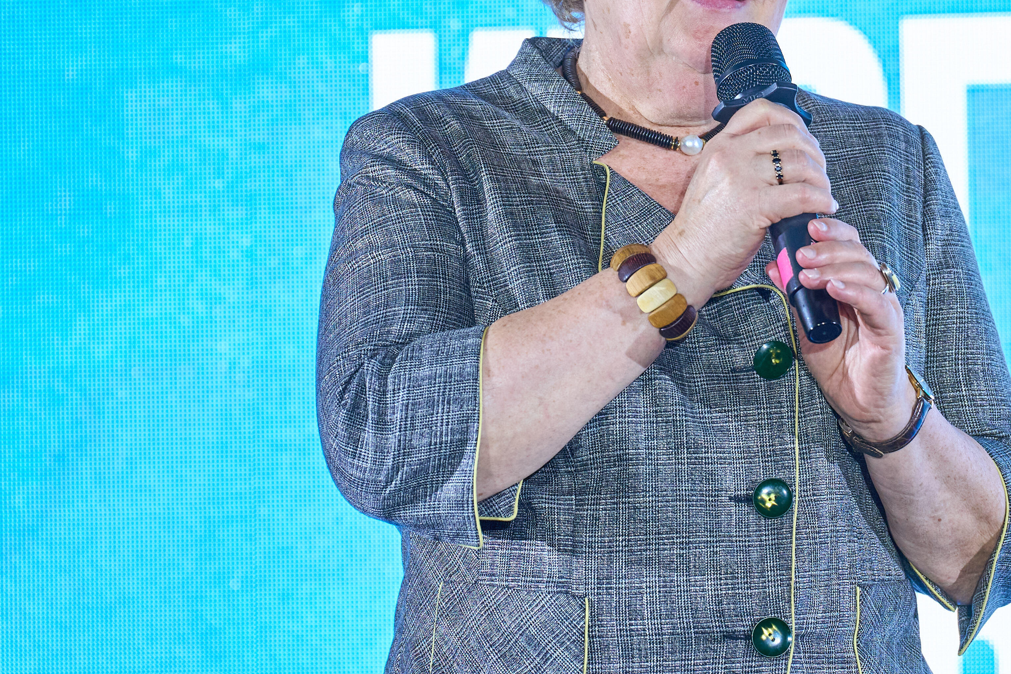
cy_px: 154
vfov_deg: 3.7
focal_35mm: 369
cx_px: 701
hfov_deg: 5.6
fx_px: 10362
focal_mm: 194
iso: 640
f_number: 4
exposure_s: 1/250
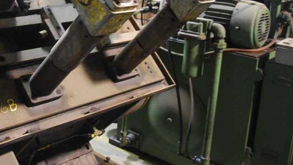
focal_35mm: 51
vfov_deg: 23.3
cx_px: 78
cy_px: 46
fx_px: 396
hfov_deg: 39.6
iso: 800
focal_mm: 18
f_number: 3.5
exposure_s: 1/3
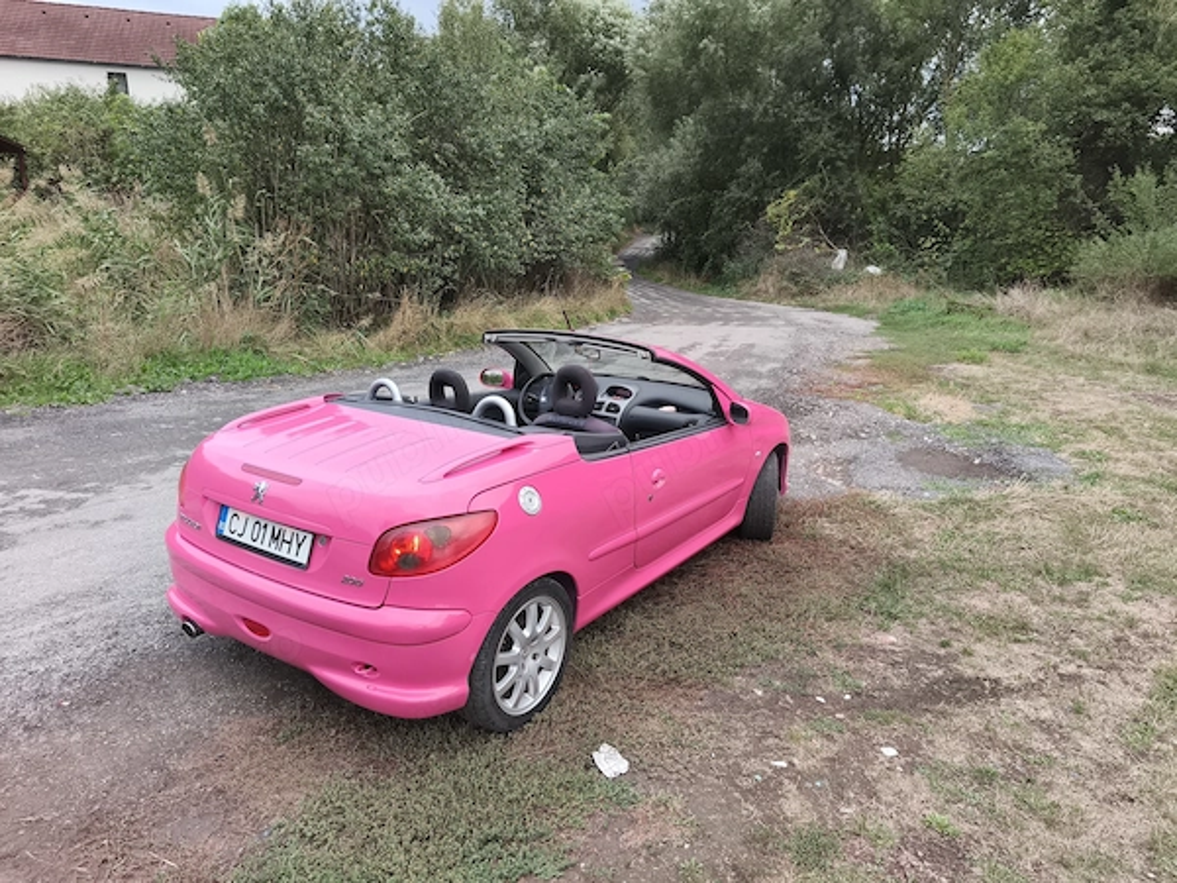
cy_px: 442
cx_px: 588
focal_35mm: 23
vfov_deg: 58.9
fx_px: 782
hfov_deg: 73.9
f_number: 1.7
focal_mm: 5.35
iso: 125
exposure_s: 1/100
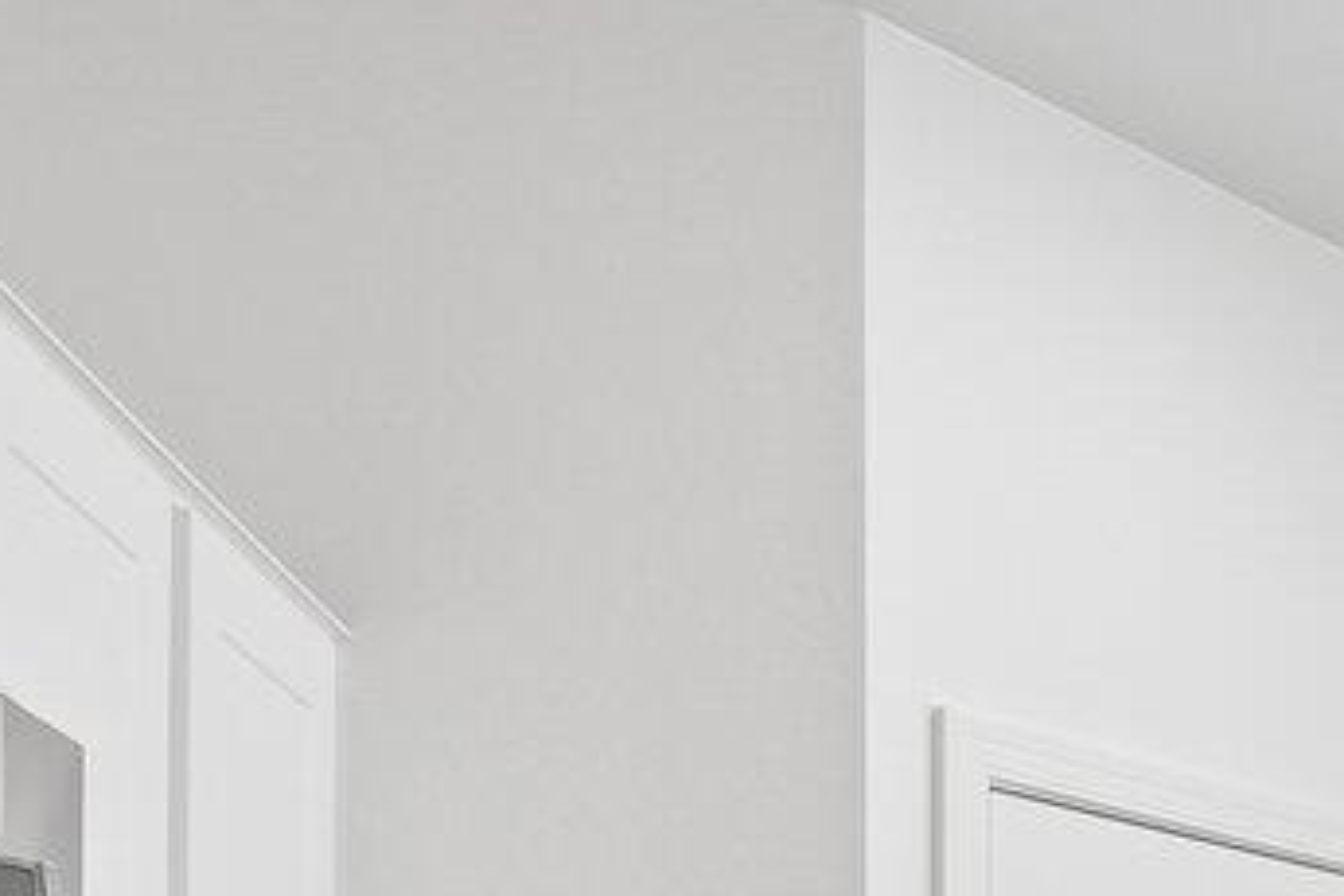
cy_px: 1436
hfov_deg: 18.0
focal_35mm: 83
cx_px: 2595
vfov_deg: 15.0
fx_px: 3098
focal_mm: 14
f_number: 8
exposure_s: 1/200
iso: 400
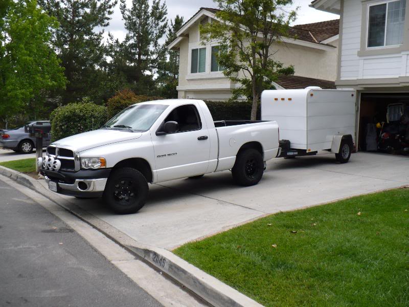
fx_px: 437
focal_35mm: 37
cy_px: 154
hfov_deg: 50.1
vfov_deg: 38.7
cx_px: 204
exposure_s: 1/640
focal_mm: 6.1
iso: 100
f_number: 2.8
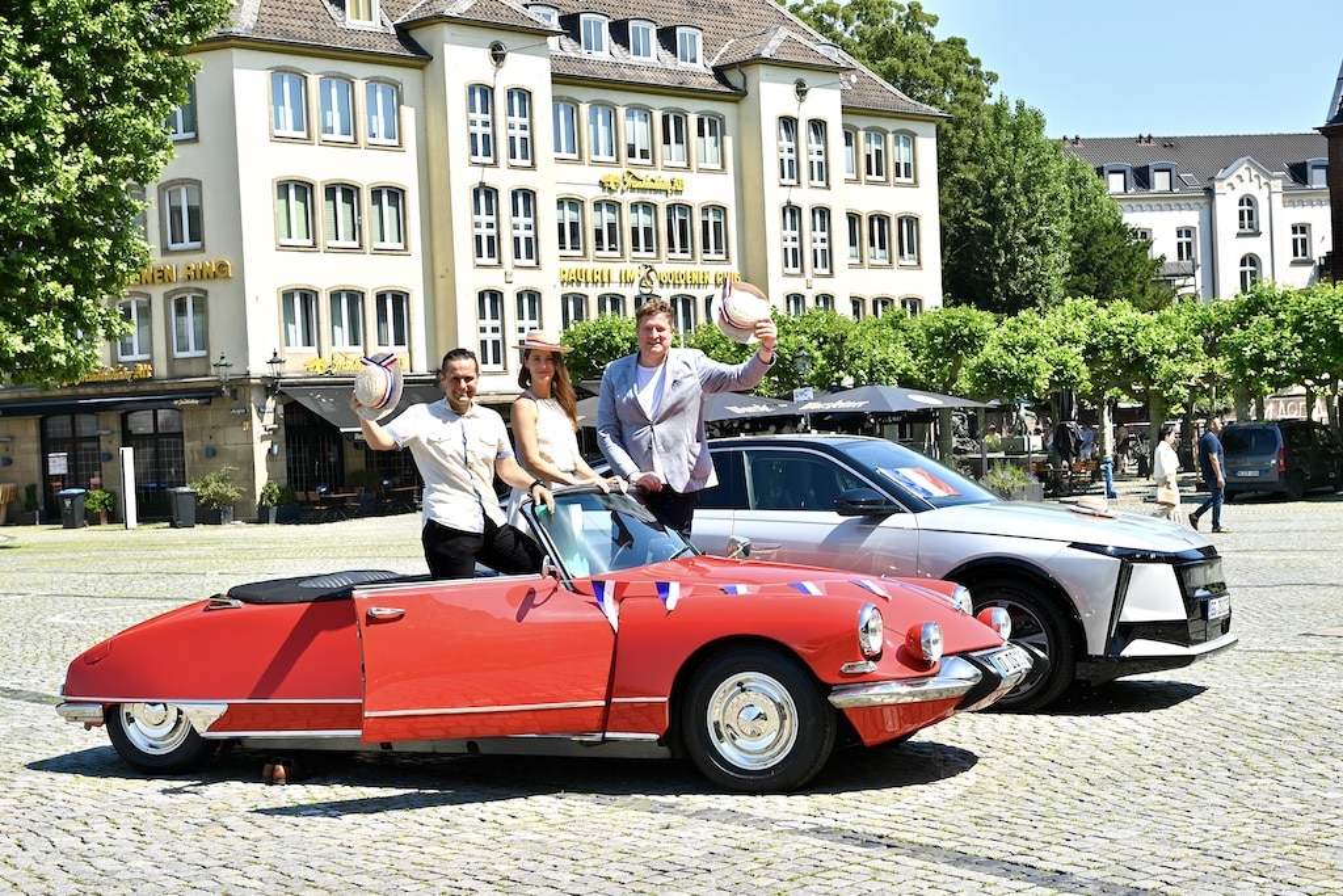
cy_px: 448
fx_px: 2164
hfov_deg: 34.5
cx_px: 672
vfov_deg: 23.4
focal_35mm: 58
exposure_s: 1/200
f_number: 8
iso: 100
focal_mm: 58
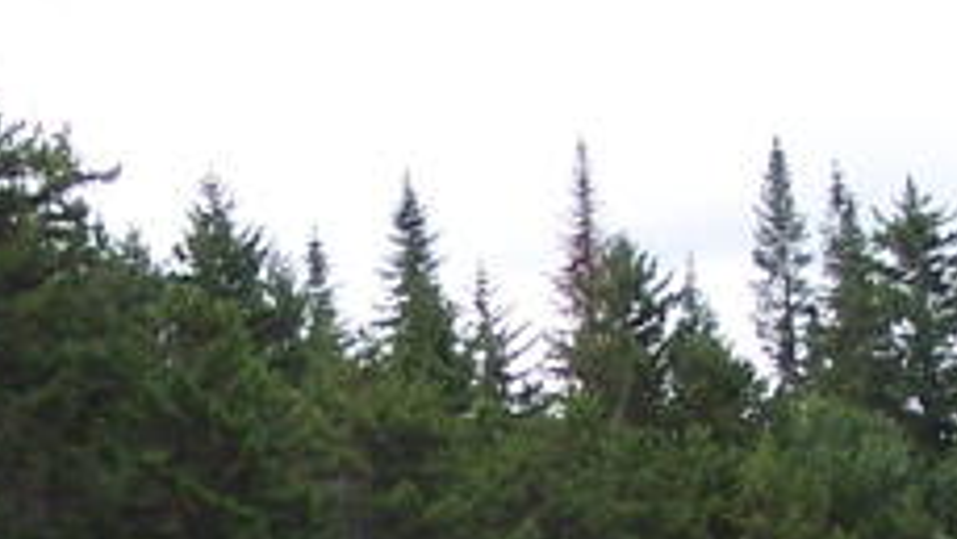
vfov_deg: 6.5
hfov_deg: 11.6
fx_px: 4696
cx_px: 372
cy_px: 585
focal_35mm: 185
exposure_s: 1/500
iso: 100
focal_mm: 6.3
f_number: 2.8
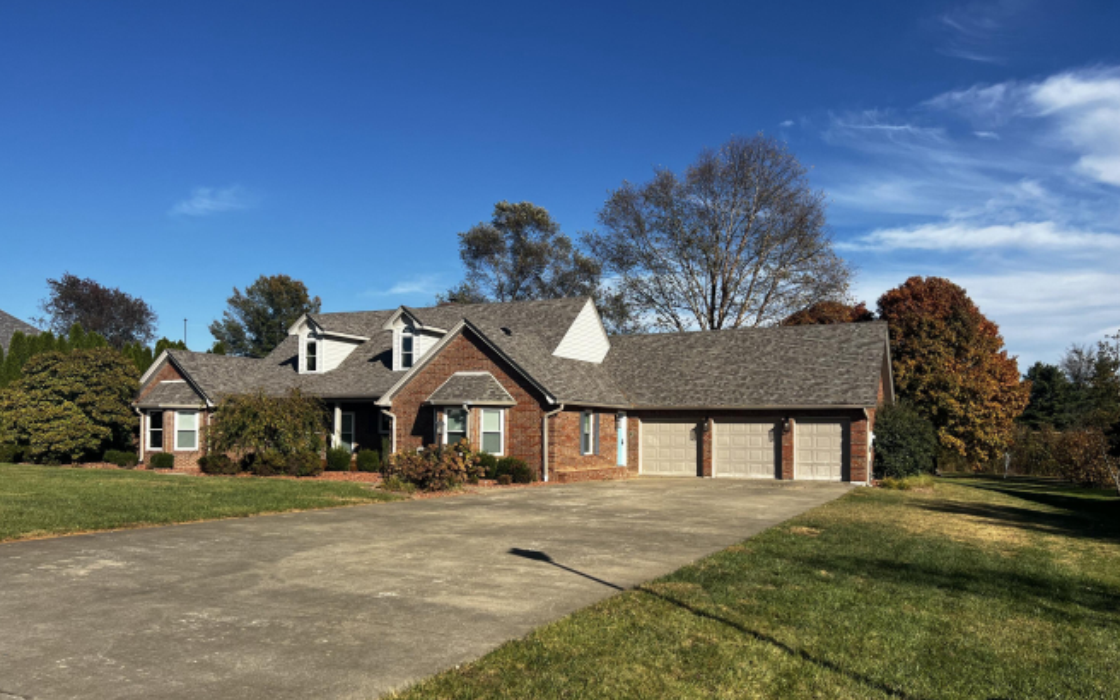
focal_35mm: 28
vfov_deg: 44.4
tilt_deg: +0.6
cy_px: 405
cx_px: 552
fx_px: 855
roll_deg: -0.7
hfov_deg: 66.5
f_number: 1.5
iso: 50
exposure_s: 1/4831
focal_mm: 5.7
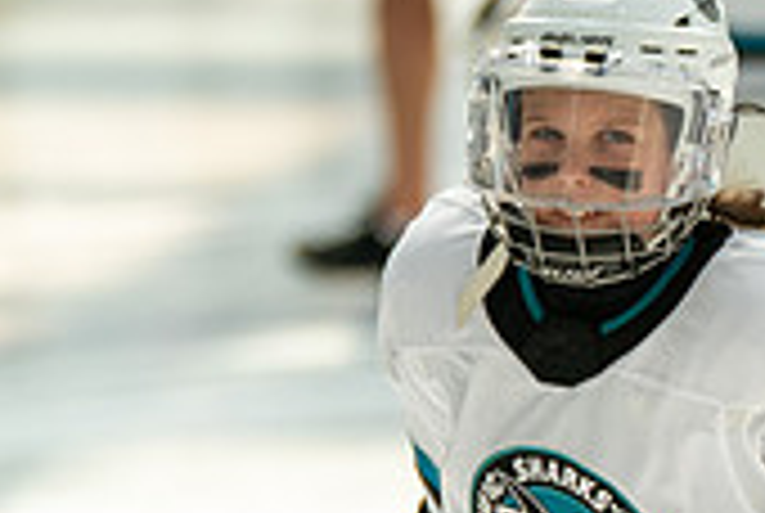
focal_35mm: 711
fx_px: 15135
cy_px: 731
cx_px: 796
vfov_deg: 1.9
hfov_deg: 2.9
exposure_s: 1/2500
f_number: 3.2
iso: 1600
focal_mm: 209
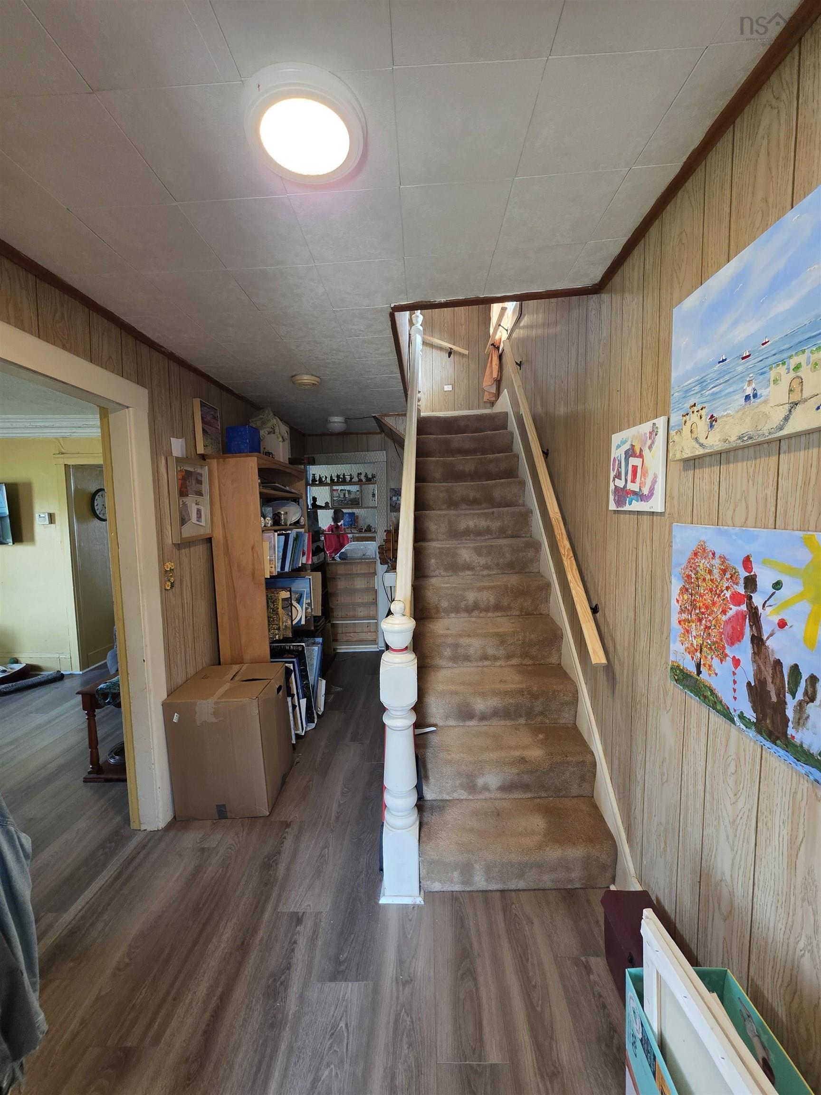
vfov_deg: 106.2
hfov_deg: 89.9
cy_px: 548
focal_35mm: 13
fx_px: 411
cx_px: 410
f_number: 1.9
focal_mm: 2.2
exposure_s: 1/60
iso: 250
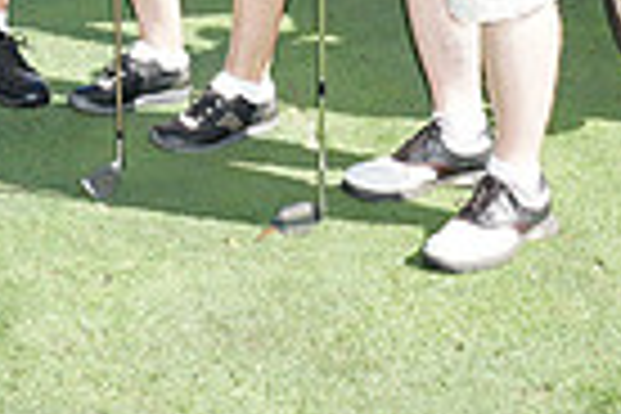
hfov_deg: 15.7
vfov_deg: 9.9
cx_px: 122
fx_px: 2242
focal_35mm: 130
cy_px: -371
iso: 200
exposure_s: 1/250
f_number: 7.1
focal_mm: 31
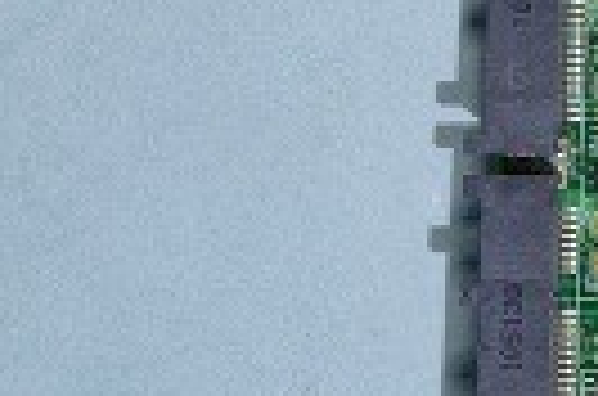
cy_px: -346
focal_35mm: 220
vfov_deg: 6.1
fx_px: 3646
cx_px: 1389
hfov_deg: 8.6
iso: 100
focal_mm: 26
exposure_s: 1/6
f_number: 8
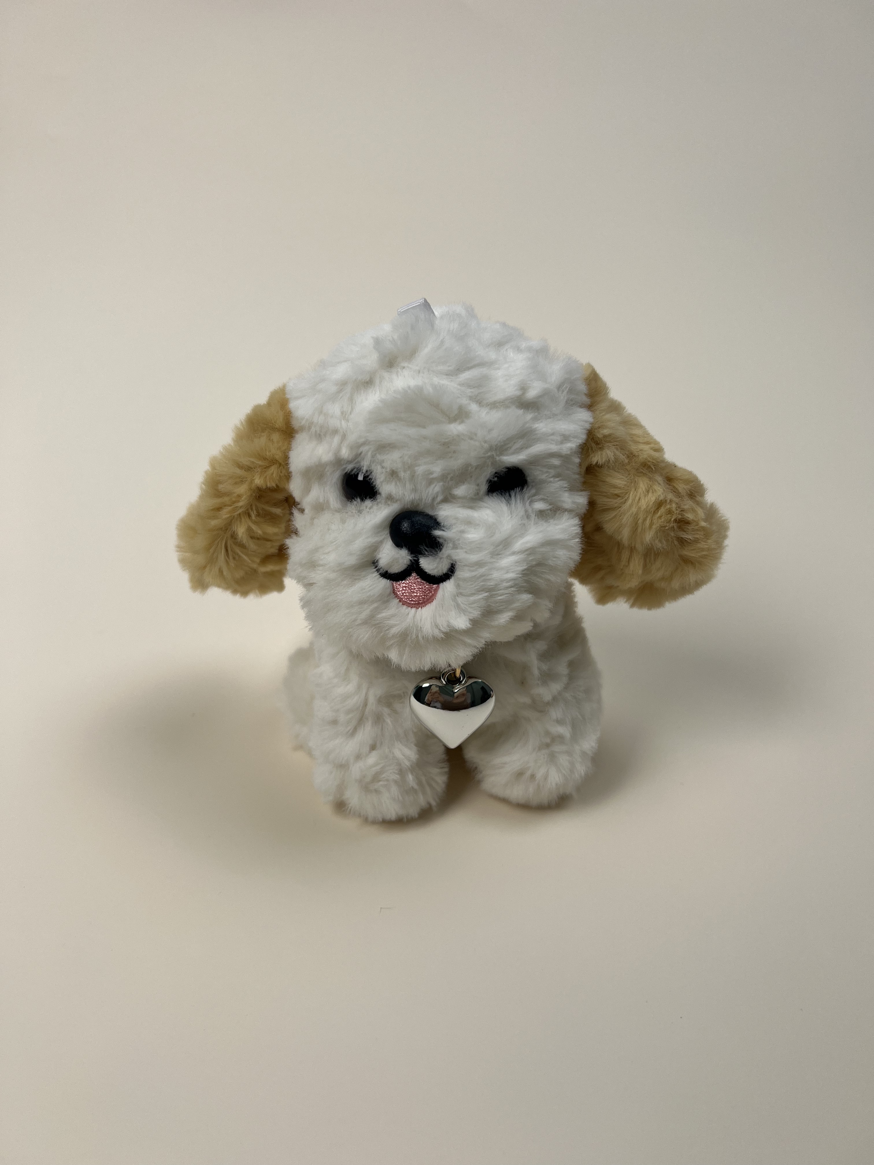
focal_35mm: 26
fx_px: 875
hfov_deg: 53.1
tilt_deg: -31.9
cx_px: 437
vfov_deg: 67.3
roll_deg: -1.2
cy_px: 582
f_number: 1.5
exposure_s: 1/1361
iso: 50
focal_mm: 5.7
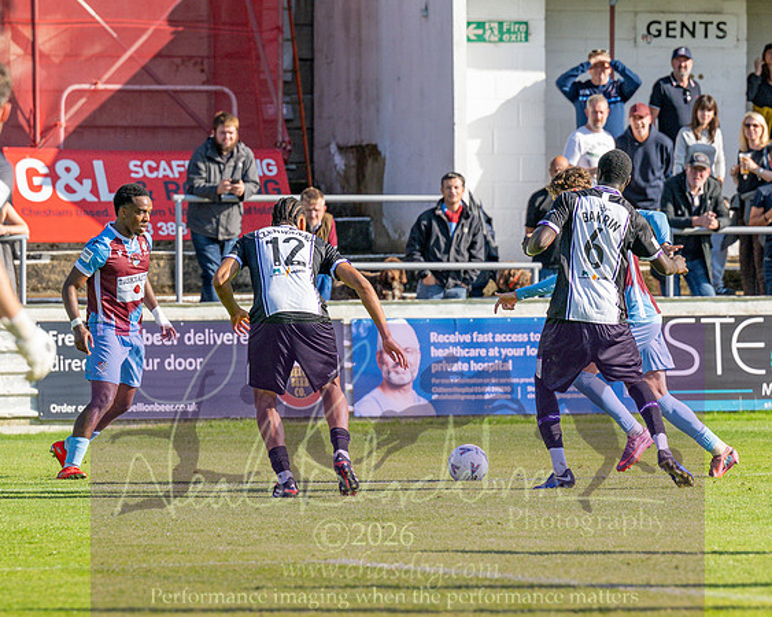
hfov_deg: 5.6
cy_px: 294
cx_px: 428
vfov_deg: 4.5
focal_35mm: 343
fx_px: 7830
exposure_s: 1/2500
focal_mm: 160
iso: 400
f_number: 4
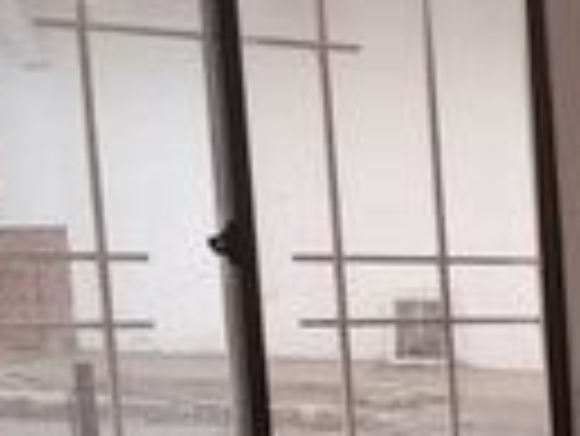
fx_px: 2163
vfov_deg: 11.1
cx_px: 1216
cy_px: 620
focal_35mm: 129
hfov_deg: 13.0
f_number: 2
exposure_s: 1/120
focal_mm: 4.6
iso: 20
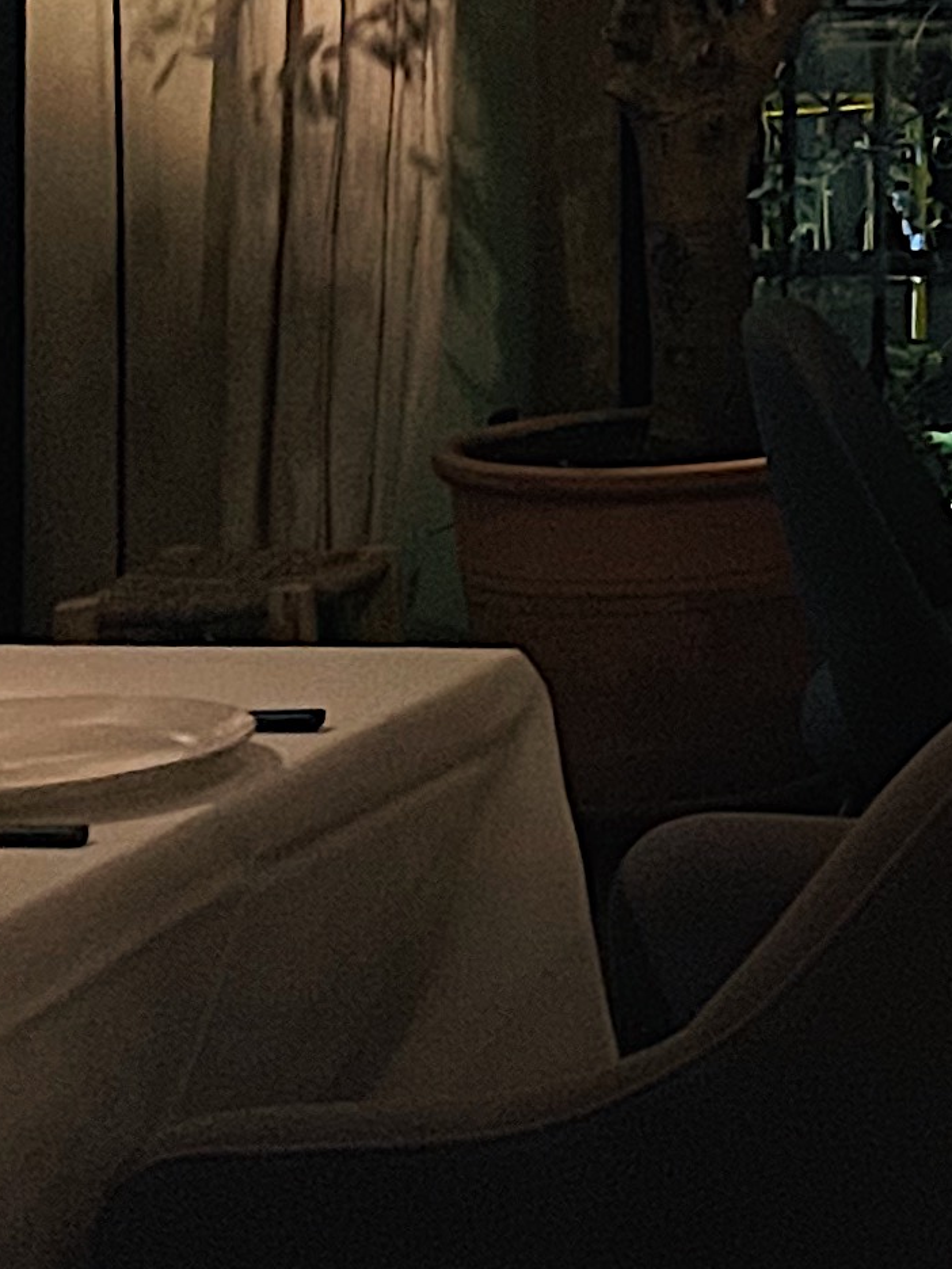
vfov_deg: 16.7
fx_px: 4107
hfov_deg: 11.6
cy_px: -315
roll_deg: +0.5
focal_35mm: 112
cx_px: 2010
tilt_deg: +0.5
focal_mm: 5.1
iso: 800
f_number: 1.6
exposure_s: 1/25
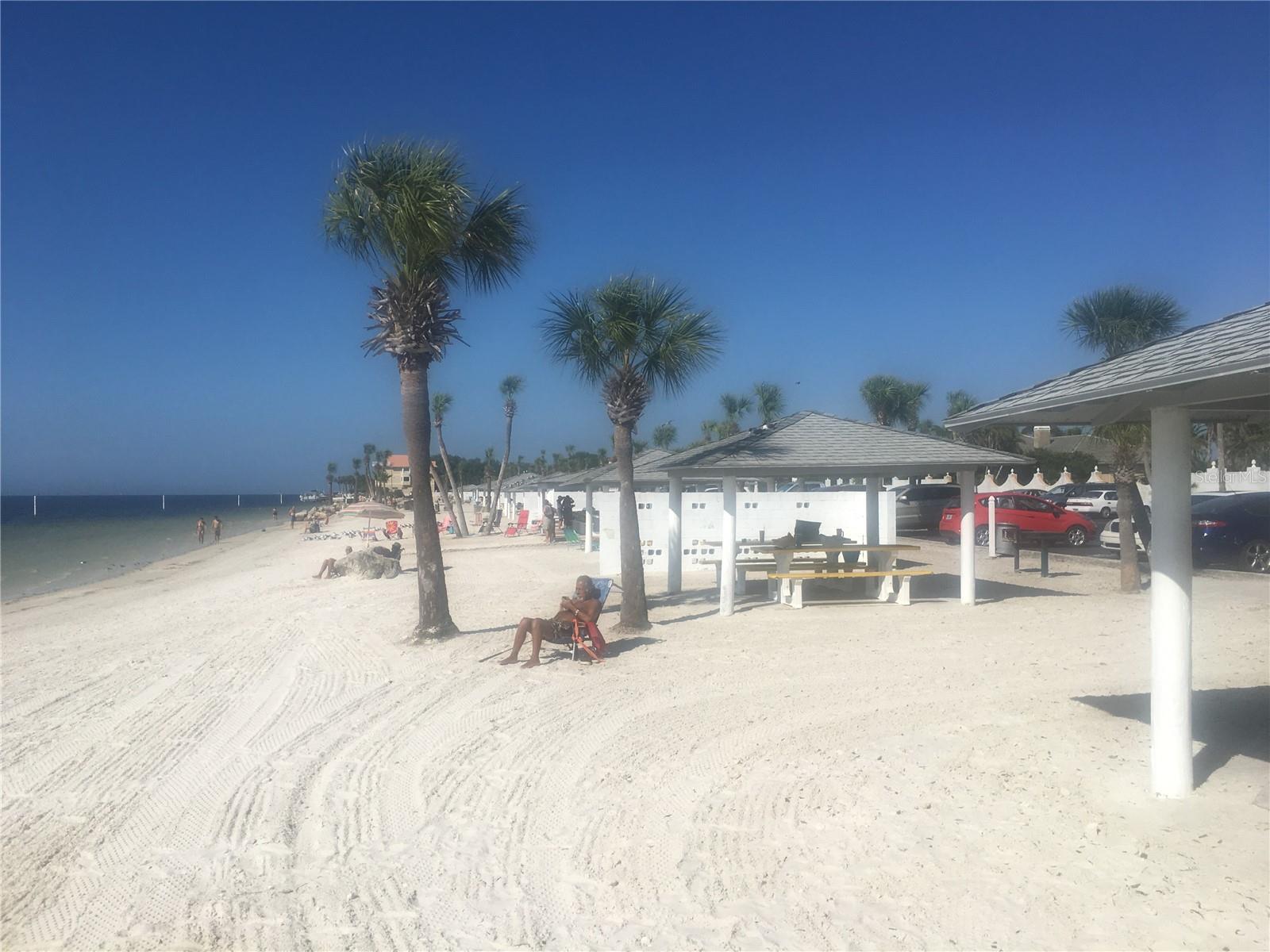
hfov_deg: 61.7
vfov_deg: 48.2
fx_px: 1064
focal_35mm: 29
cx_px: 635
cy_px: 476
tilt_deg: +3.2
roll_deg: +1.2
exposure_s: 1/3663
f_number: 2.2
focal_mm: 4.15
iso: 25
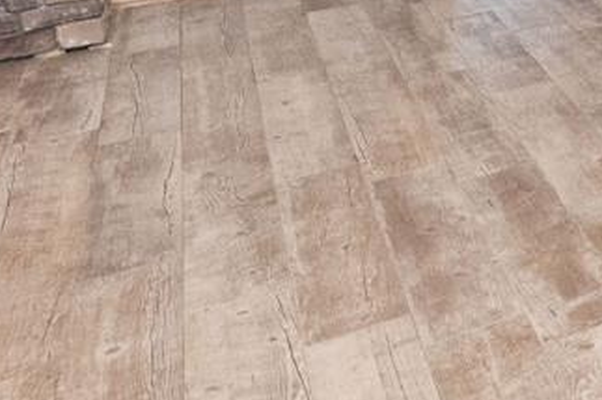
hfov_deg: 16.2
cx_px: 1381
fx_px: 1086
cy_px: -367
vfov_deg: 16.6
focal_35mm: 65
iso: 1000
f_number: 5.6
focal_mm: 14
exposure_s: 1/200
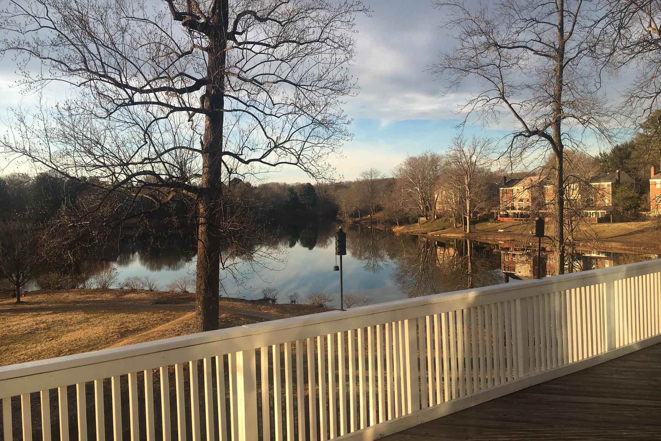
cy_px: 217
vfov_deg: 42.3
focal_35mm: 31
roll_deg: +1.4
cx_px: 331
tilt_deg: -1.0
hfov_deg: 60.3
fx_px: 569
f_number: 2.2
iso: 25
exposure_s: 1/601
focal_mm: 4.15
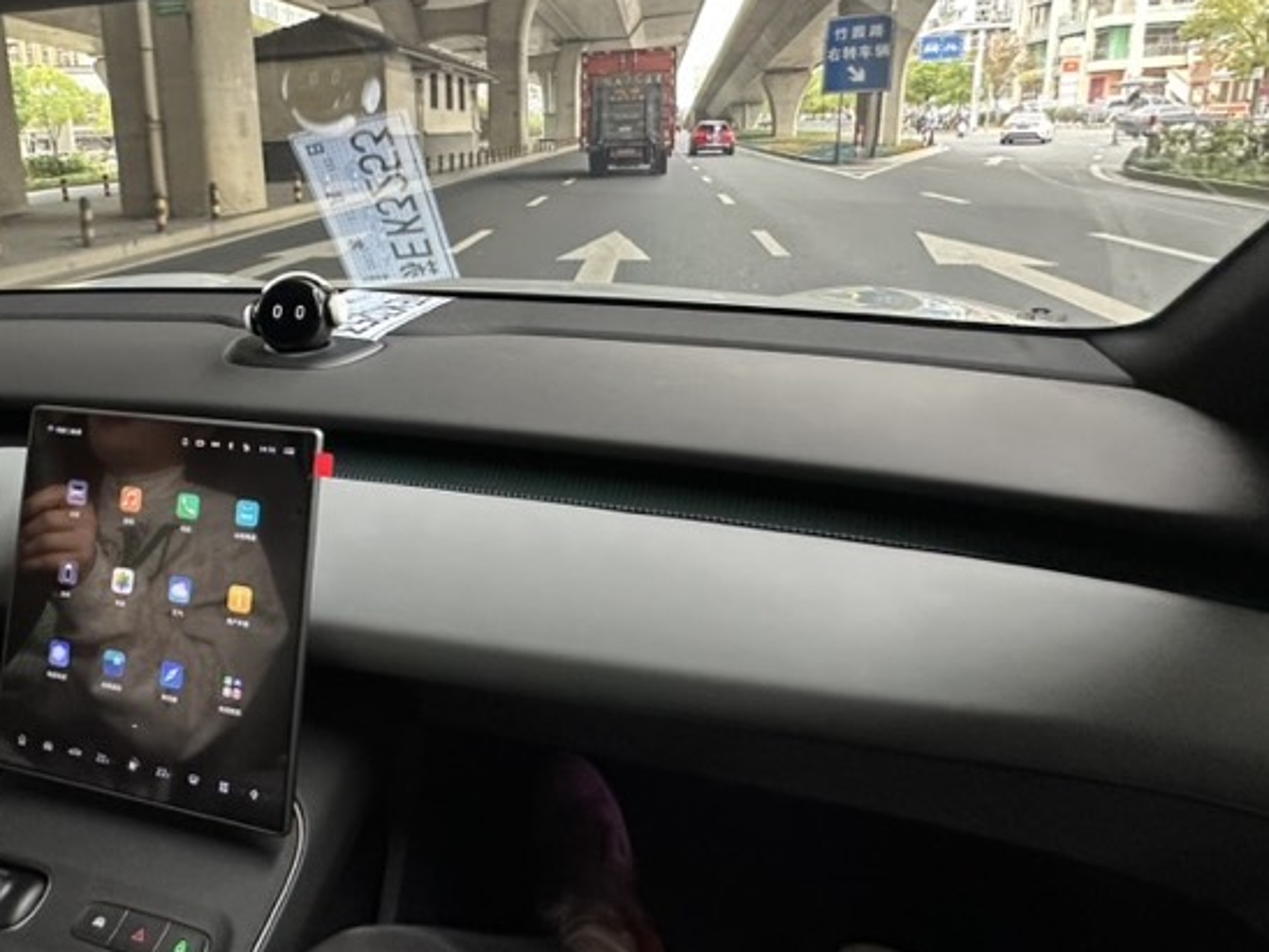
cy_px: 314
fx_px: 843
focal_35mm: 23
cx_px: 396
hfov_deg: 71.2
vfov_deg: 57.5
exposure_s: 1/78
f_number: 2.2
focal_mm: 2.22
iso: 320
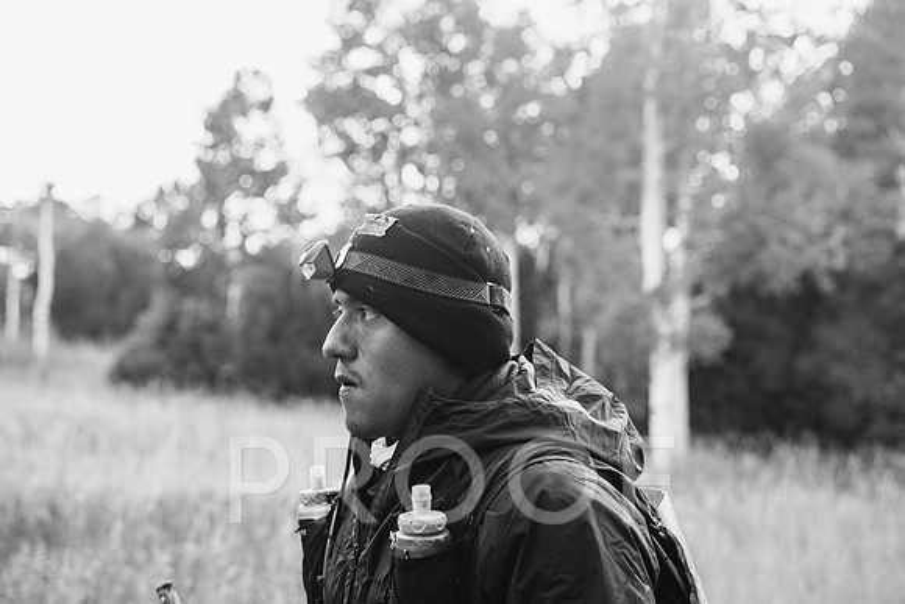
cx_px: 452
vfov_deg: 27.0
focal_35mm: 50
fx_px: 1257
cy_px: 302
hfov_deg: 39.6
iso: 500
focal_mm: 50
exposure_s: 1/250
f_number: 3.2
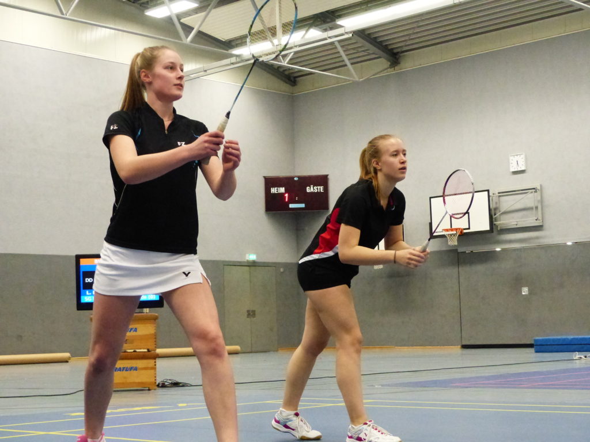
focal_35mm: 63
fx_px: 1074
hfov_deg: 30.7
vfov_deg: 23.3
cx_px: 295
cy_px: 221
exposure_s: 1/125
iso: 1600
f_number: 3.2
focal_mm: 11.4
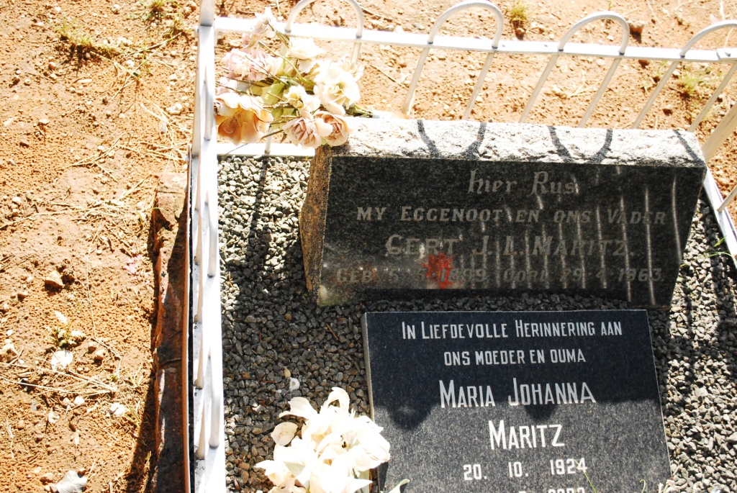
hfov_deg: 43.6
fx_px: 922
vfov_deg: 29.9
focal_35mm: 45
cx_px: 368
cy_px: 246
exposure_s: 1/3200
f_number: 4.8
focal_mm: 30
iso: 1600
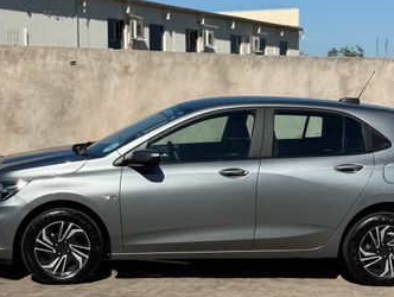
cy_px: 187
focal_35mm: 68
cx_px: 208
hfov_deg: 28.5
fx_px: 775
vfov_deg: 21.6
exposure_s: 1/8772
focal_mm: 6.76
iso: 80
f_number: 1.78
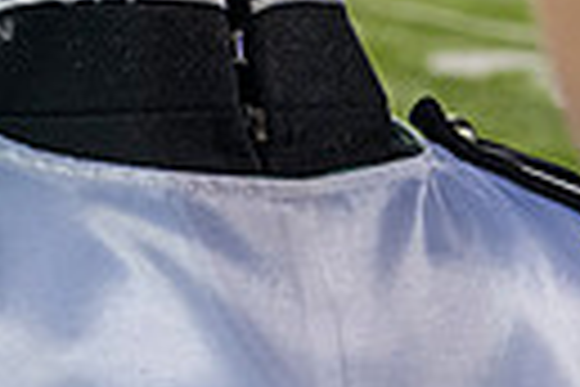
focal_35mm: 108
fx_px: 1740
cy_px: -173
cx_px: -175
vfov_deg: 12.2
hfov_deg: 17.7
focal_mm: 24
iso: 1250
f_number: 3.2
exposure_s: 1/500
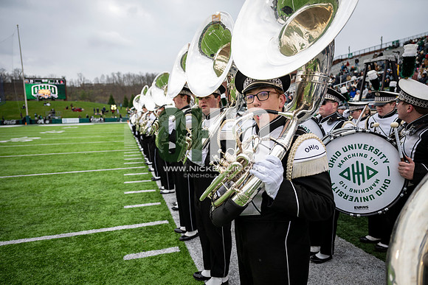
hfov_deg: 73.7
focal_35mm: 24
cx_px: 214
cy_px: 142
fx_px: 285
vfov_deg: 53.2
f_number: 2.8
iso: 160
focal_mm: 24
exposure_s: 1/500
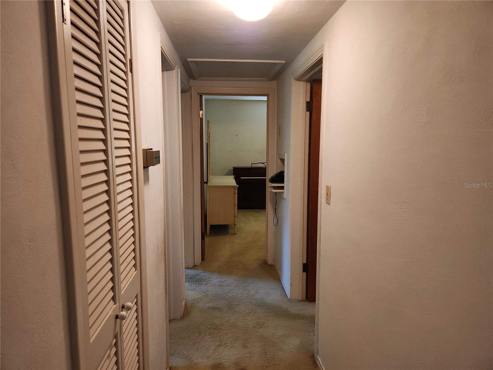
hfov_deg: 73.9
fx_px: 328
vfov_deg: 58.9
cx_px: 246
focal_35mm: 23
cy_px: 185
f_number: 1.8
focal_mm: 5.4
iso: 320
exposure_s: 1/120
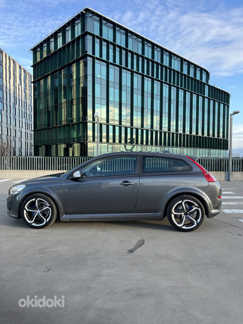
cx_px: 122
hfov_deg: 53.1
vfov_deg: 67.3
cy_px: 162
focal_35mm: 26
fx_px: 243
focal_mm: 5.7
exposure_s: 1/588
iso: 50
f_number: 1.5
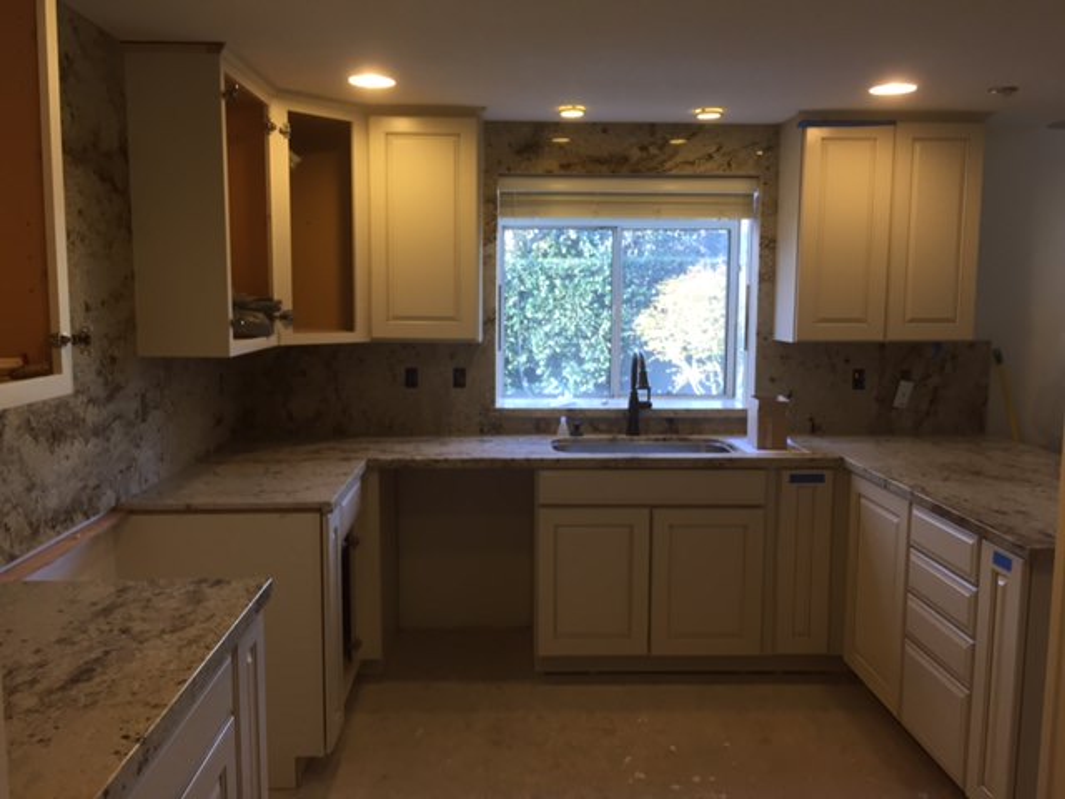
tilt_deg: -8.1
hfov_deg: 61.7
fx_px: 892
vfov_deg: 48.2
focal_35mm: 29
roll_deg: -1.7
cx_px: 532
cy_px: 400
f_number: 2.2
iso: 32
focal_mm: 4.15
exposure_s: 1/30
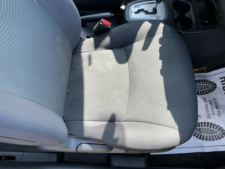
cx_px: 112
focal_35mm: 28
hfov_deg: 63.4
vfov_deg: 49.7
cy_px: 84
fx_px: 182
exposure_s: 1/122
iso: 20
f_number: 1.8
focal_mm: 3
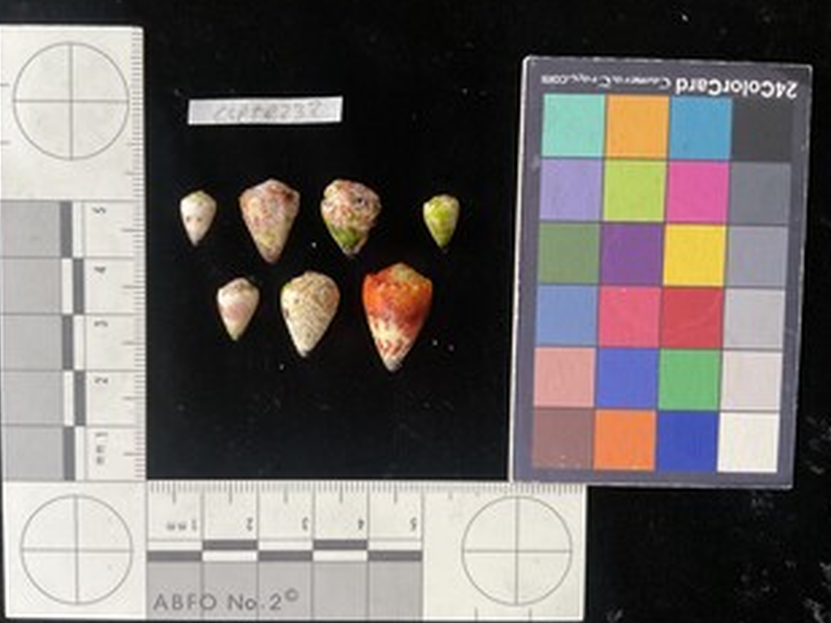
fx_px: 792
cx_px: 407
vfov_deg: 42.9
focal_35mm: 33
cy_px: 314
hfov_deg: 55.3
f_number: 1.8
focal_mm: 3
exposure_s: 1/60
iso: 200
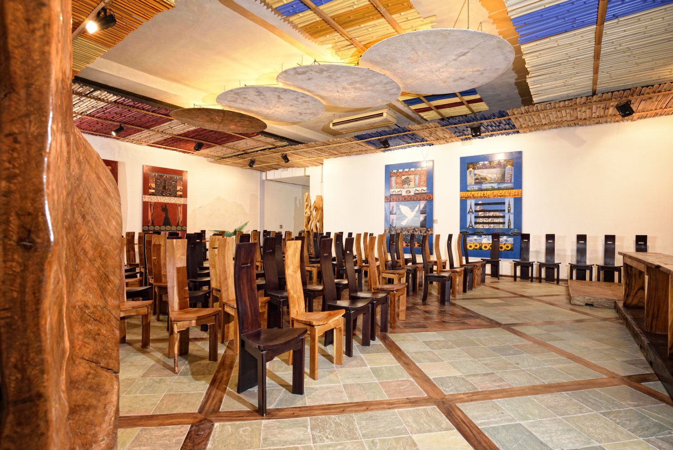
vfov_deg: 67.4
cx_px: 336
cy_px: 225
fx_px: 337
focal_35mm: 18
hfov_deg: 90.0
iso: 500
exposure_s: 1/100
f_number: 6.3
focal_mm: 18
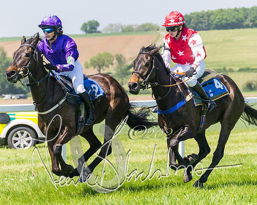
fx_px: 1339
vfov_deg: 8.8
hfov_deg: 11.0
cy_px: 98
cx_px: 122
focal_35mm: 176
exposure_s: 1/2000
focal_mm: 98
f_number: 5
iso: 400
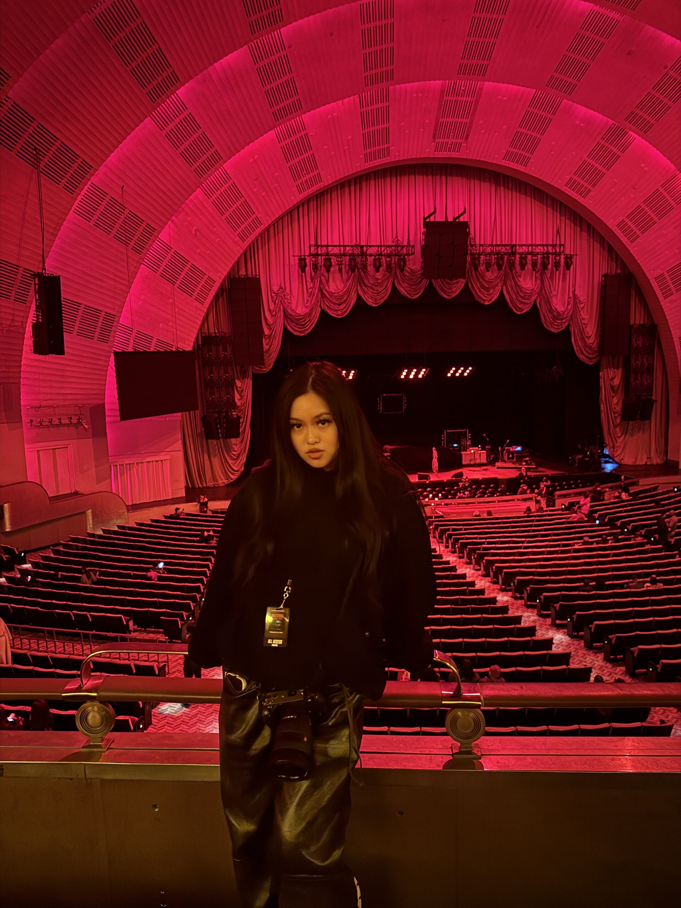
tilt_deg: -8.3
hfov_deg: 56.8
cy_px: 454
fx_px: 630
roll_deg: +1.7
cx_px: 340
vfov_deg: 71.6
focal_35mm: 24
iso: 1600
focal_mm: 6.76
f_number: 1.78
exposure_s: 1/15
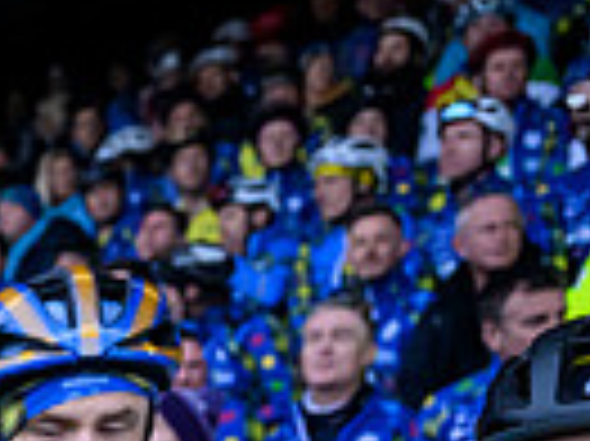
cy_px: 731
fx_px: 1737
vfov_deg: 13.4
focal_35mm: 102
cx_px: -558
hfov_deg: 15.6
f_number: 2.8
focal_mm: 24
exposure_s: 1/640
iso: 5000
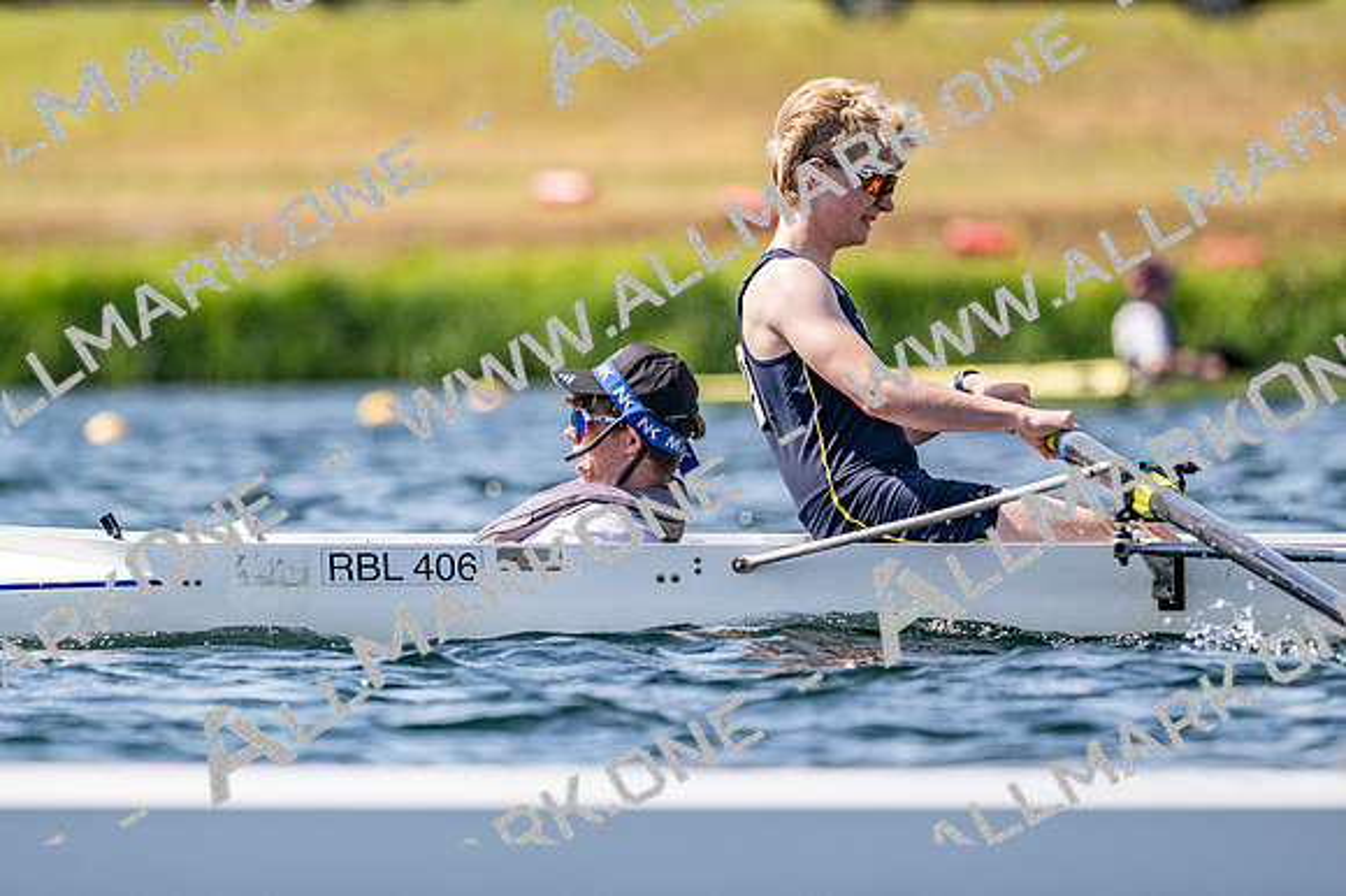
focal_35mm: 600
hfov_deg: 3.4
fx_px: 22420
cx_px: 673
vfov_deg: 2.3
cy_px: 448
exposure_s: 1/2500
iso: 250
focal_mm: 400
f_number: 4.5
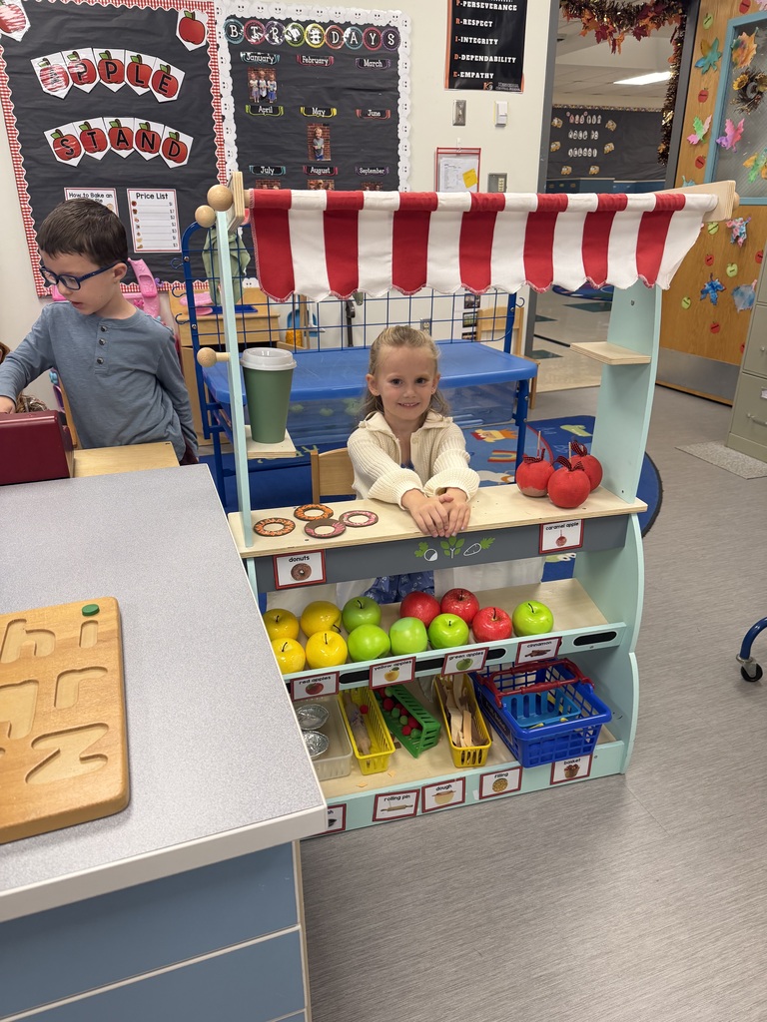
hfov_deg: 56.8
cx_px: 384
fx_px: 709
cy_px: 511
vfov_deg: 71.6
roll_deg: +1.1
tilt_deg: -23.4
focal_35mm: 24
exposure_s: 1/121
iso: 200
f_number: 1.78
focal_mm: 6.76
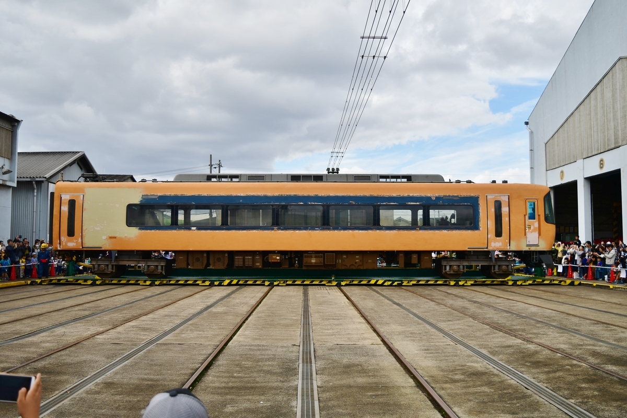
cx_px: 314
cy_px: 209
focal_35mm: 36
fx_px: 627
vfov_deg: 36.9
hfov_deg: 53.1
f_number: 4
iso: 110
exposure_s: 1/1000
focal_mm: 24
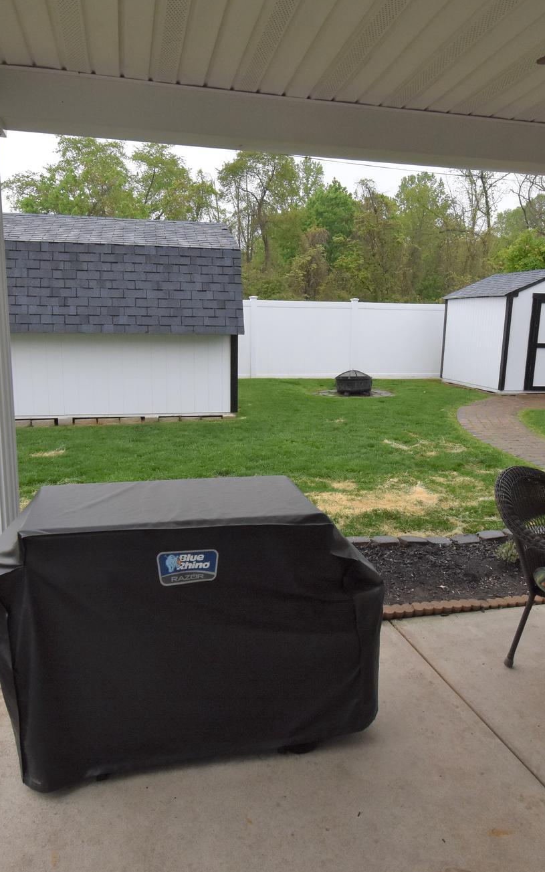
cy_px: 429
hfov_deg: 51.1
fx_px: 570
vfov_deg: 74.8
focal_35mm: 24
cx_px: 262
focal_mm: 10
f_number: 8
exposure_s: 1/500
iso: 720
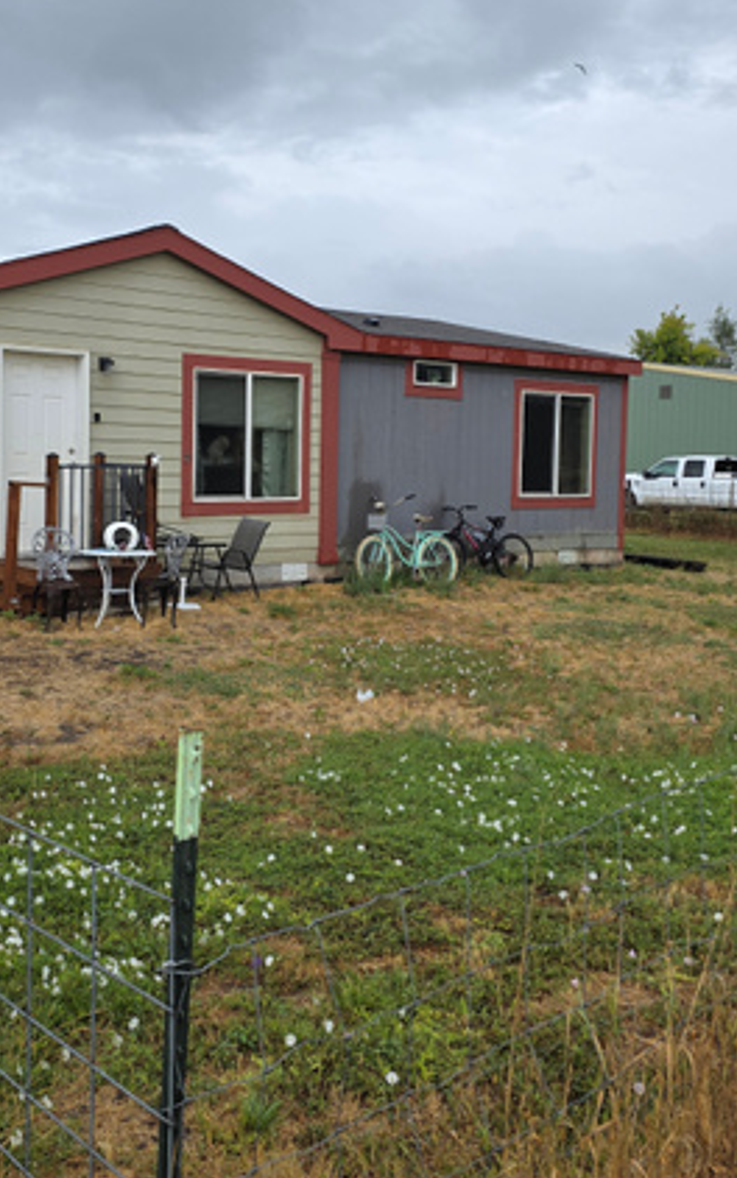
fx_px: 1188
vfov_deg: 52.6
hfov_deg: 34.0
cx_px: 223
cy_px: 522
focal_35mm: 37
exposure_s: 1/3436
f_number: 1.7
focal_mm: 6.3
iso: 80
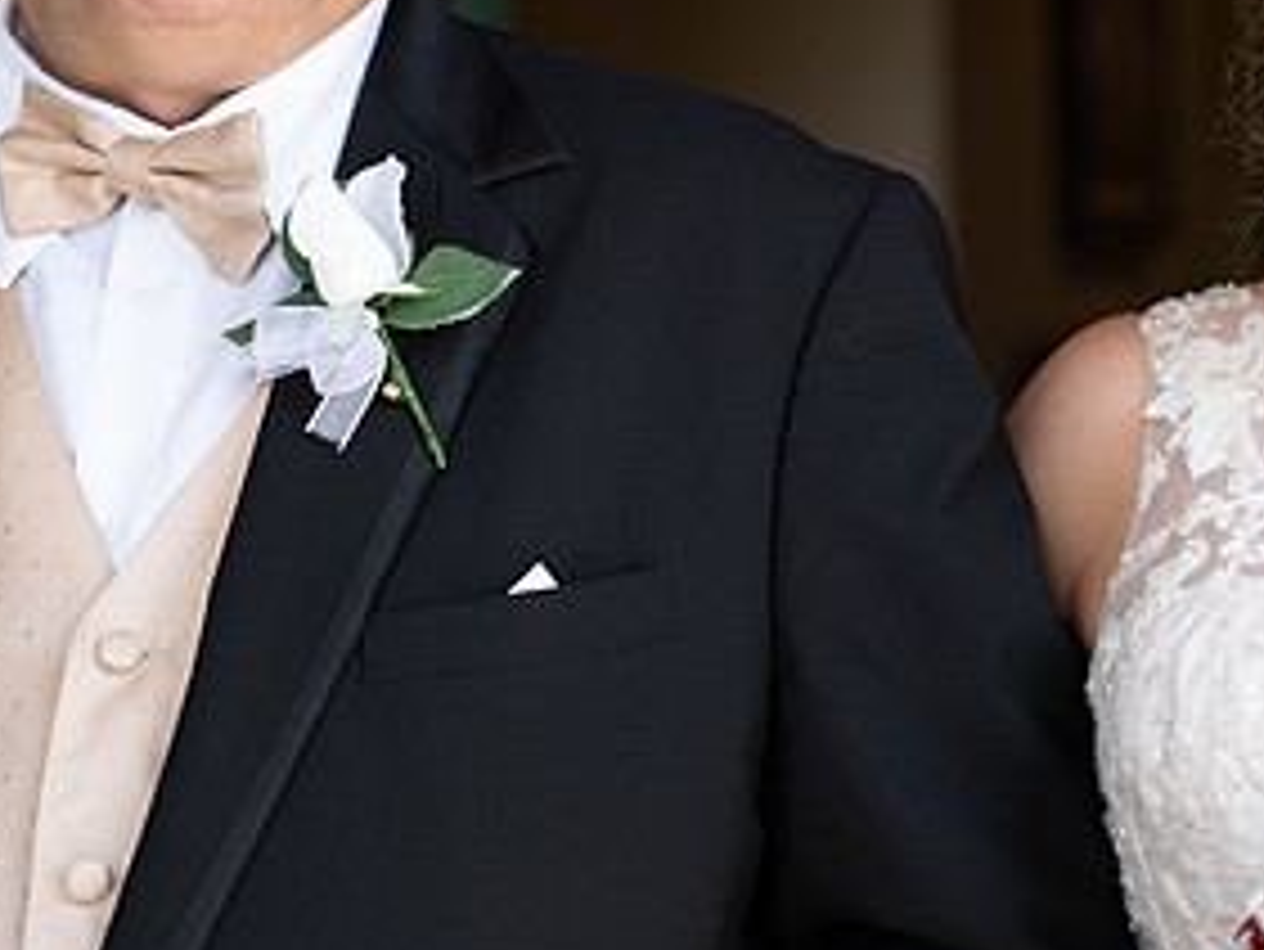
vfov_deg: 13.5
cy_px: 223
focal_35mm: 109
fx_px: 3982
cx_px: 1057
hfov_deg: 17.8
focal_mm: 55
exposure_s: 1/160
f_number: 2.8
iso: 100
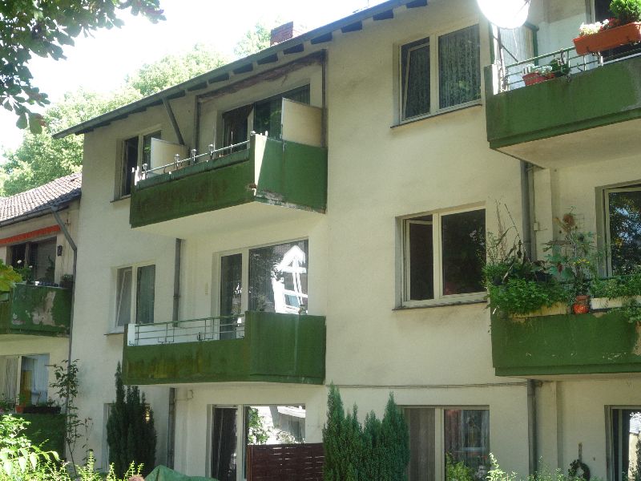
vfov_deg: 29.1
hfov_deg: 38.2
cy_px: 240
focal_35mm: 50
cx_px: 320
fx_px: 926
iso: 100
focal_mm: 8.8
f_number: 4.9
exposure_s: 1/50
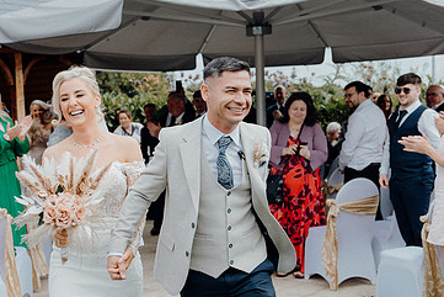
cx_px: 191
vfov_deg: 21.6
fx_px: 777
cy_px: 176
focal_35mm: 63
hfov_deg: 31.8
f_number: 3.5
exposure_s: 1/400
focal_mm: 35
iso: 125
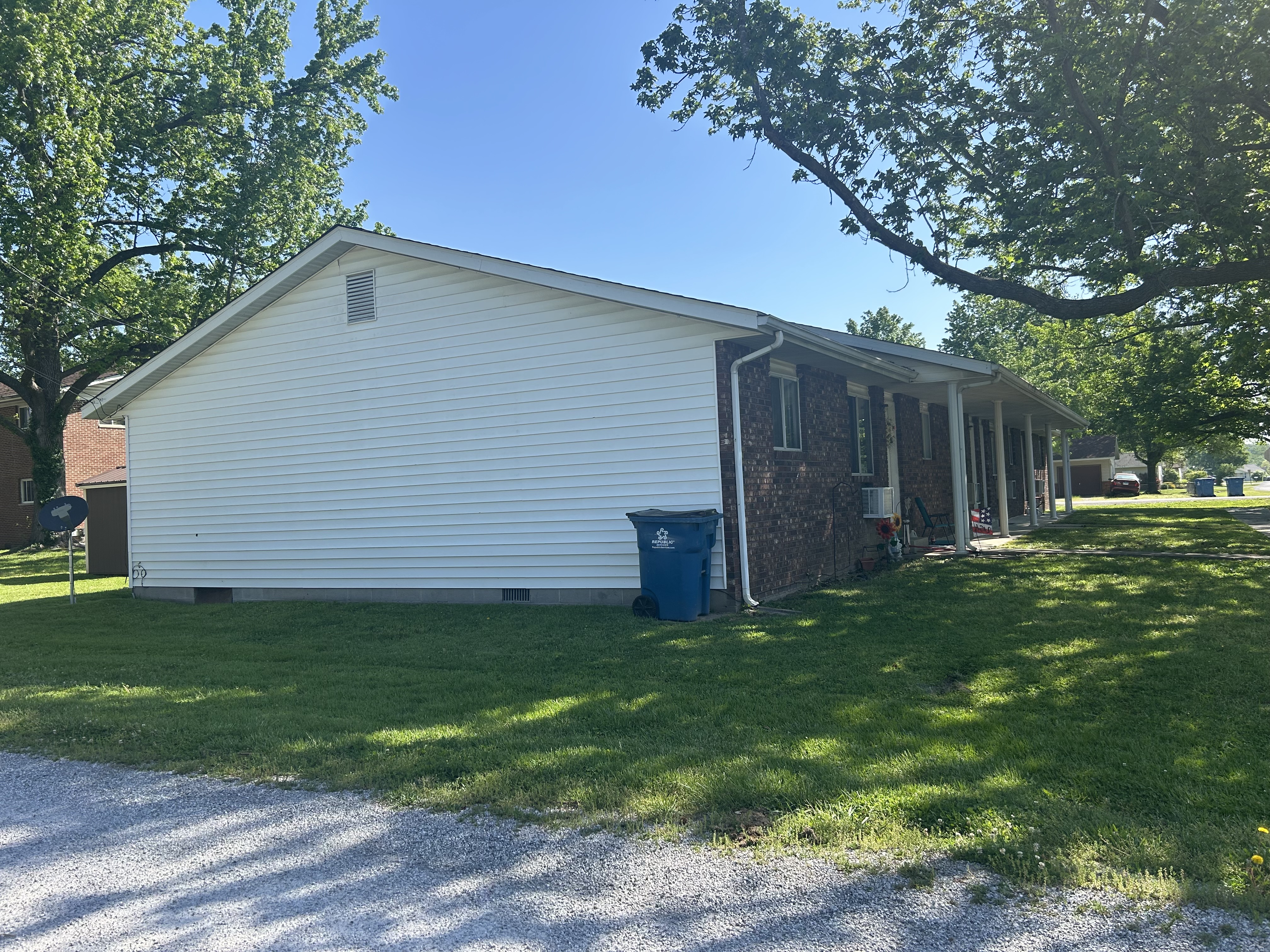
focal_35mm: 26
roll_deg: +3.6
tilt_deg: +1.7
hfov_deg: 67.3
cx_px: 635
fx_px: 954
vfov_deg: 53.1
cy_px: 476
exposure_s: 1/2165
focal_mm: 5.7
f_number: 1.5
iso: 50
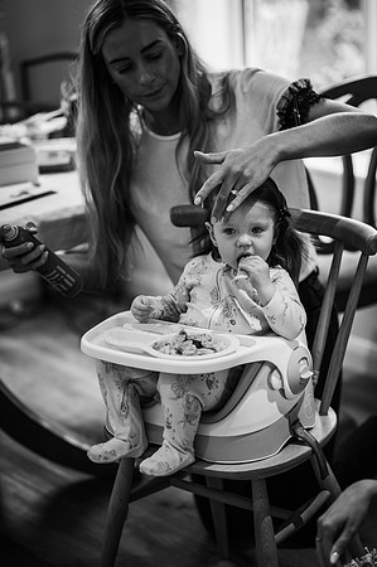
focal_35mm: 85
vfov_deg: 23.9
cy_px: 284
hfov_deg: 16.0
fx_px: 1338
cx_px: 188
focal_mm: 85
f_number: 2.2
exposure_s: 1/200
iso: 250
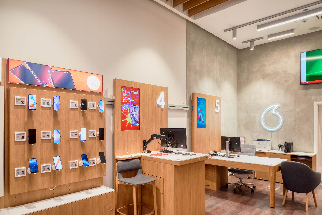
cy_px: 108
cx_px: 161
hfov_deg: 73.7
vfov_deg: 53.2
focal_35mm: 24
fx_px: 215
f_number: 7.1
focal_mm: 24
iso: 500
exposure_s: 1/30
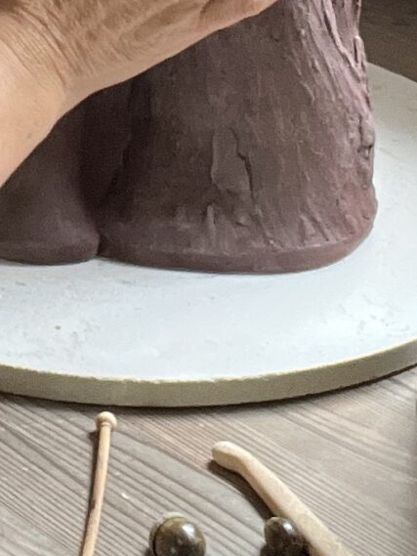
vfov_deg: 13.7
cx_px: 70
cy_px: -288
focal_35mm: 135
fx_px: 2168
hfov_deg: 10.9
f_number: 2.2
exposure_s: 1/60
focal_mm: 2.71
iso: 160
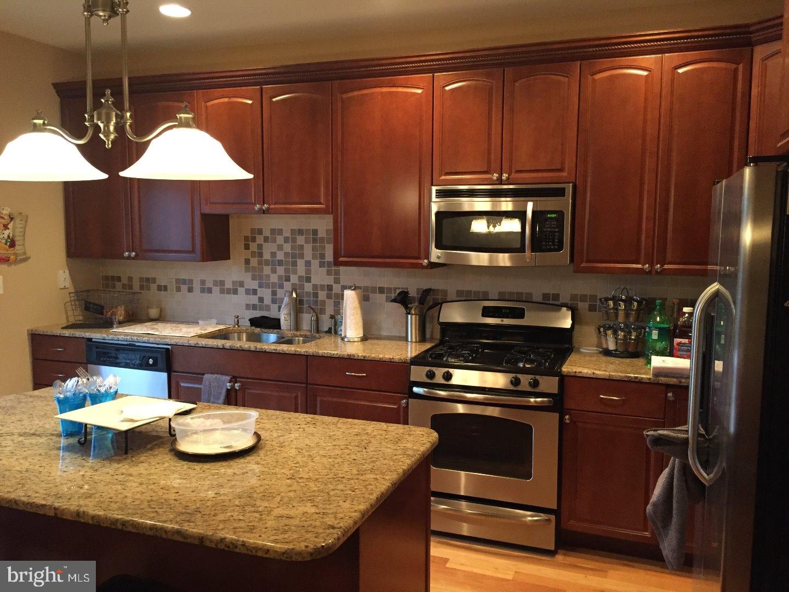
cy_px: 296
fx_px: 661
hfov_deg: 61.7
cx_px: 394
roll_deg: -0.3
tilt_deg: -6.1
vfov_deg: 48.2
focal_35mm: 29
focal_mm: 4.15
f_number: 2.2
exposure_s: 1/30
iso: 250
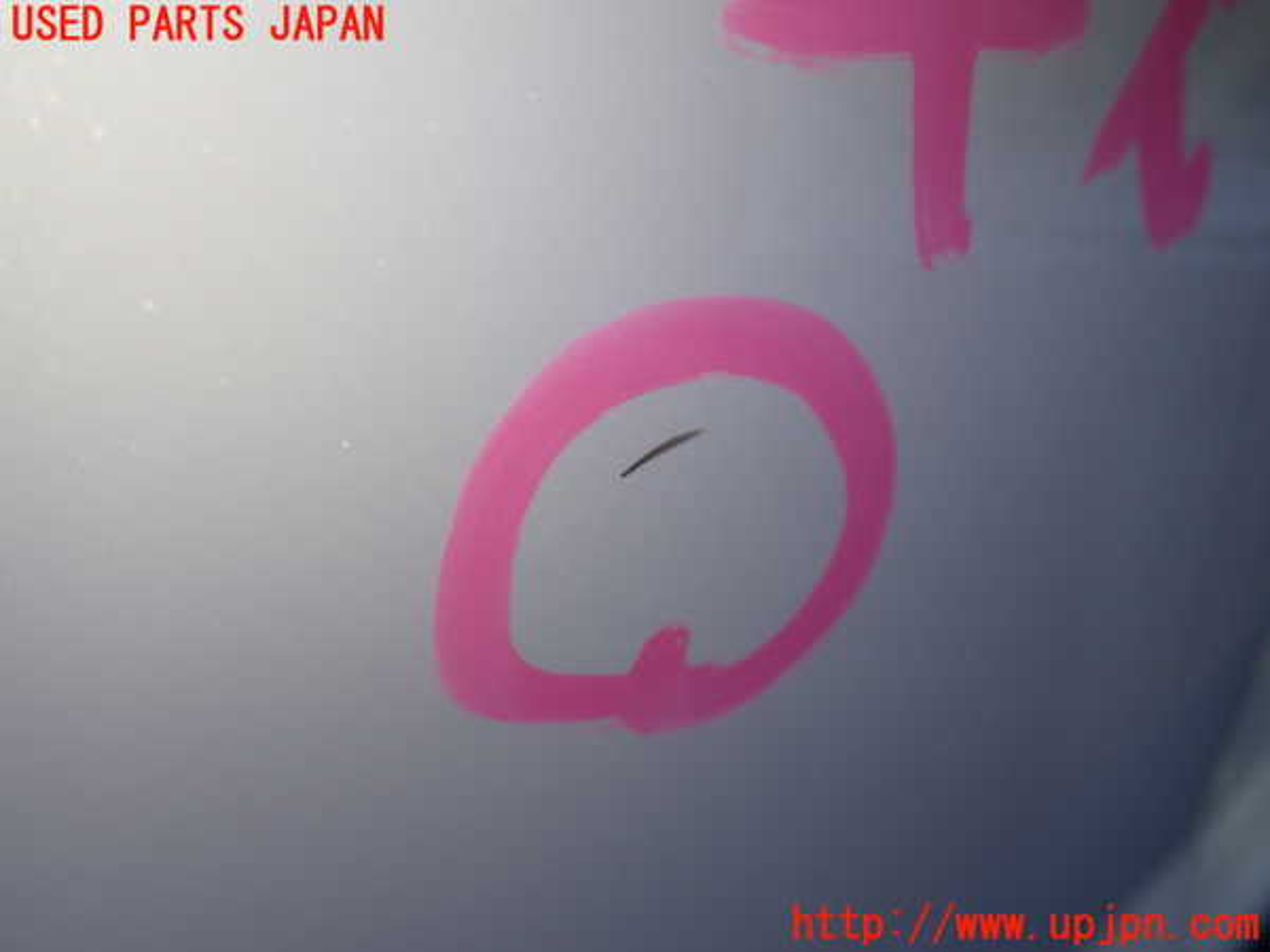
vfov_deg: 46.8
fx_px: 1101
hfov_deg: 60.0
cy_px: 476
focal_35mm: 30
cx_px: 635
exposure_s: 1/60
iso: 100
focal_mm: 5.4
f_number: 2.3
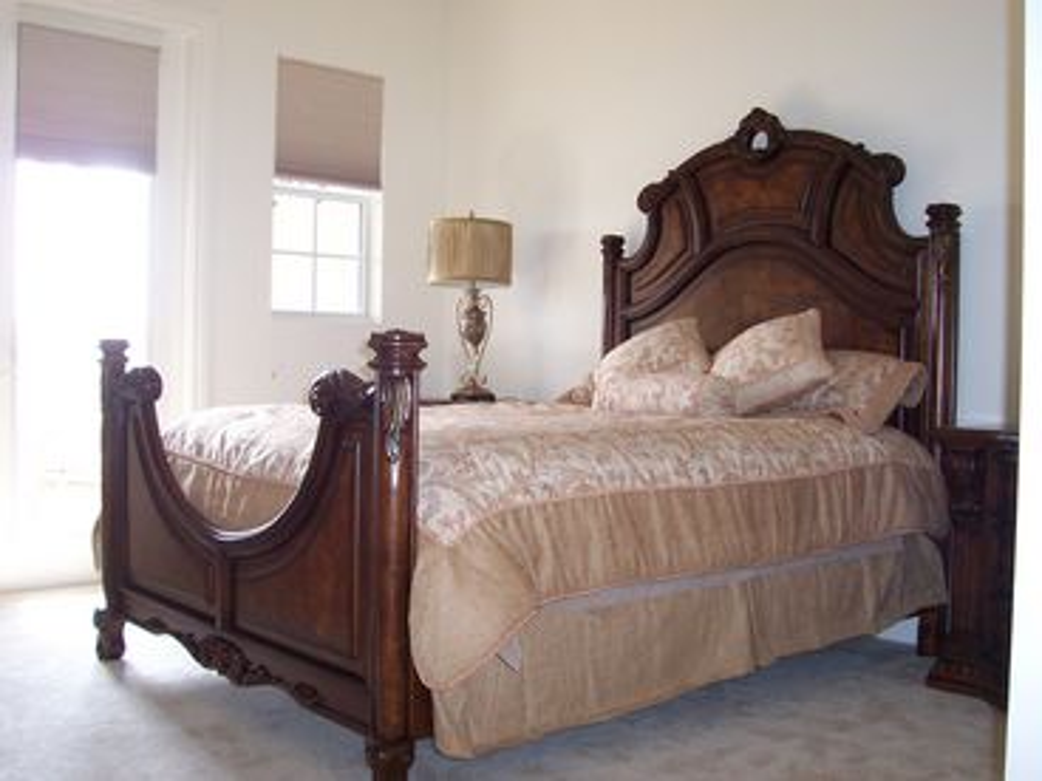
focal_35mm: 37
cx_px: 521
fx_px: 1114
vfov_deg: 38.7
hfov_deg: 50.1
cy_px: 390
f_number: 2.8
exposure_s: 1/60
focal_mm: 5.6
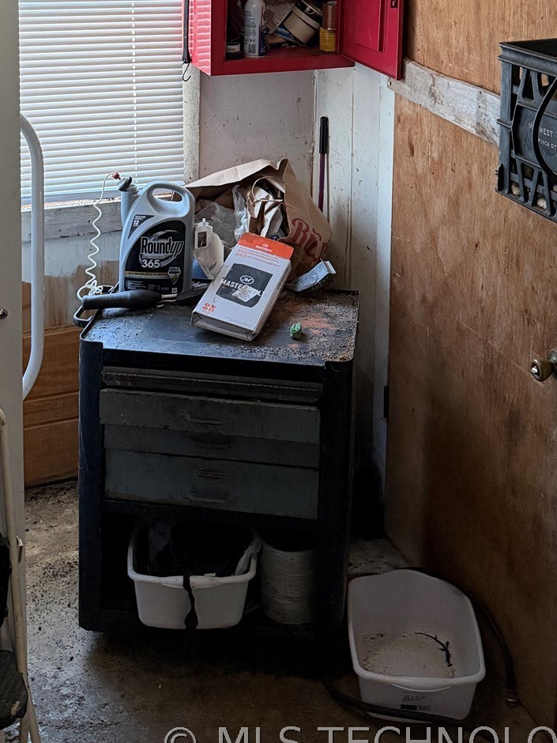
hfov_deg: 29.7
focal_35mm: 49
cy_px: 20
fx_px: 1051
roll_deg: +0.0
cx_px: 274
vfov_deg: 35.6
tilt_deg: -9.8
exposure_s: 1/60
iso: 640
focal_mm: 6.76
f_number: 1.78
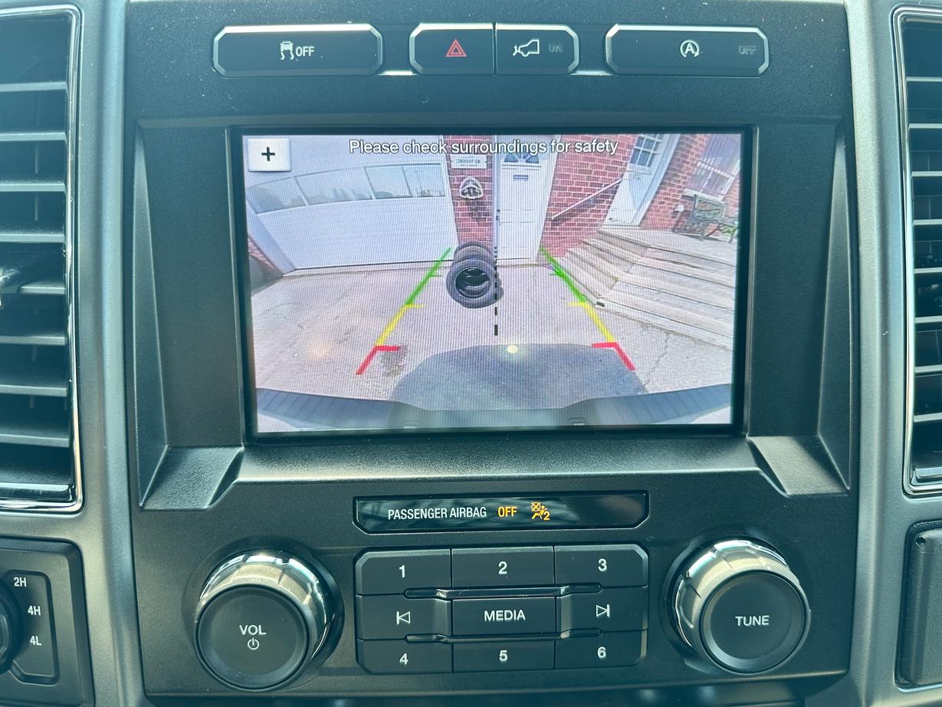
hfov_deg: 69.4
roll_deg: +0.1
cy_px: 359
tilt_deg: -23.5
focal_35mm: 25
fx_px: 680
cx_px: 479
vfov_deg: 54.9
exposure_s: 1/151
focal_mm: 6.86
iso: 64
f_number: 1.78
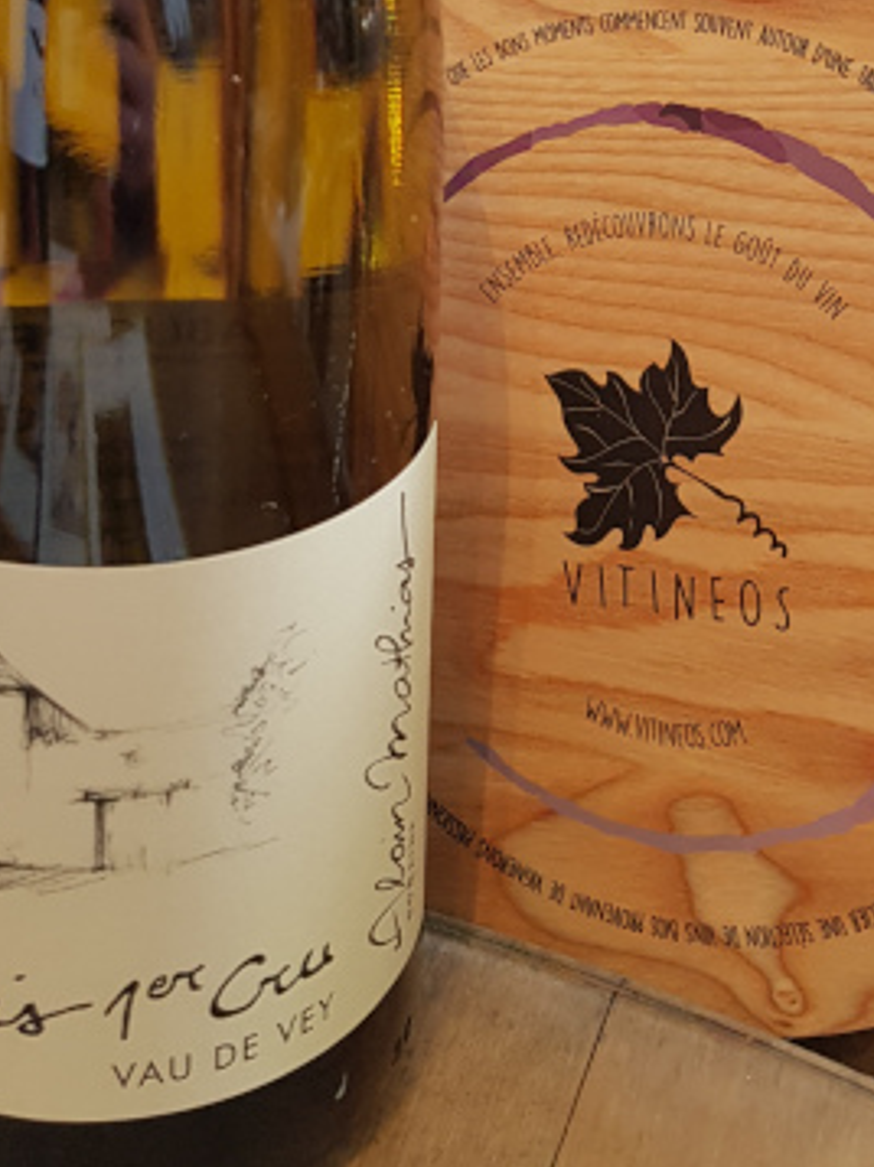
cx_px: 417
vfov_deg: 27.9
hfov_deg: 23.3
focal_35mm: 63
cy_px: -132
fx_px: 2123
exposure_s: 1/50
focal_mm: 4.2
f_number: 1.7
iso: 100
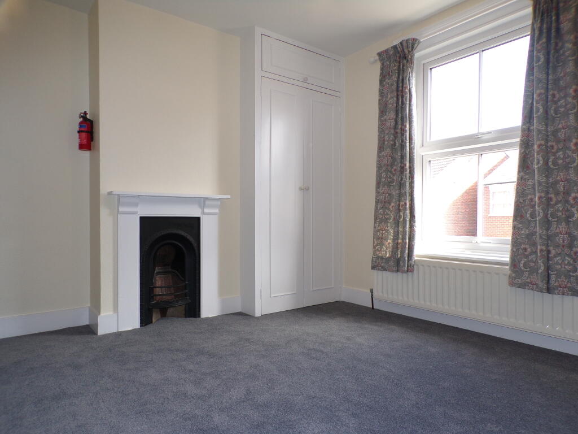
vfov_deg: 56.8
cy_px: 217
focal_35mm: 24
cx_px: 289
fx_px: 401
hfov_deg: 71.6
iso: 86
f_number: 4.3
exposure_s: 1/34
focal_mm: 4.3
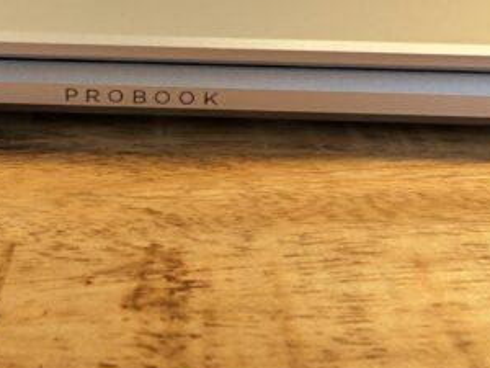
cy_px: 132
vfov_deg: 31.3
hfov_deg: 40.4
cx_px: 140
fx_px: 651
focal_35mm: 46
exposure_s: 1/50
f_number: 2
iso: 125
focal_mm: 1.82
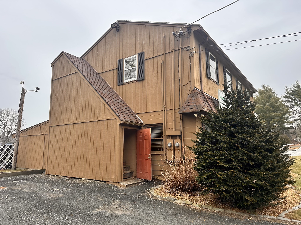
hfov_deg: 71.6
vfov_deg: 56.8
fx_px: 209
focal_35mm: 24
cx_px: 150
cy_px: 112
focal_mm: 6.86
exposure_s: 1/750
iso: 80
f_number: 1.78
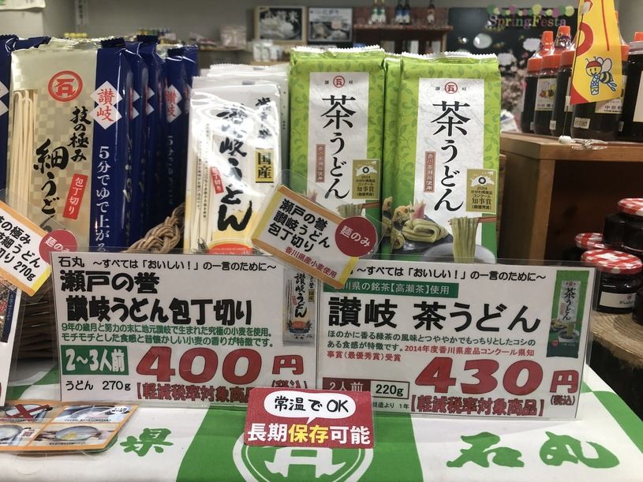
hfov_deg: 63.5
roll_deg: -0.8
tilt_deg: -13.3
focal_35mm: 28
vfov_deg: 49.7
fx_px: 520
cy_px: 241
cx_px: 322
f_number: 1.8
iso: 25
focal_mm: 3.99
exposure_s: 1/30
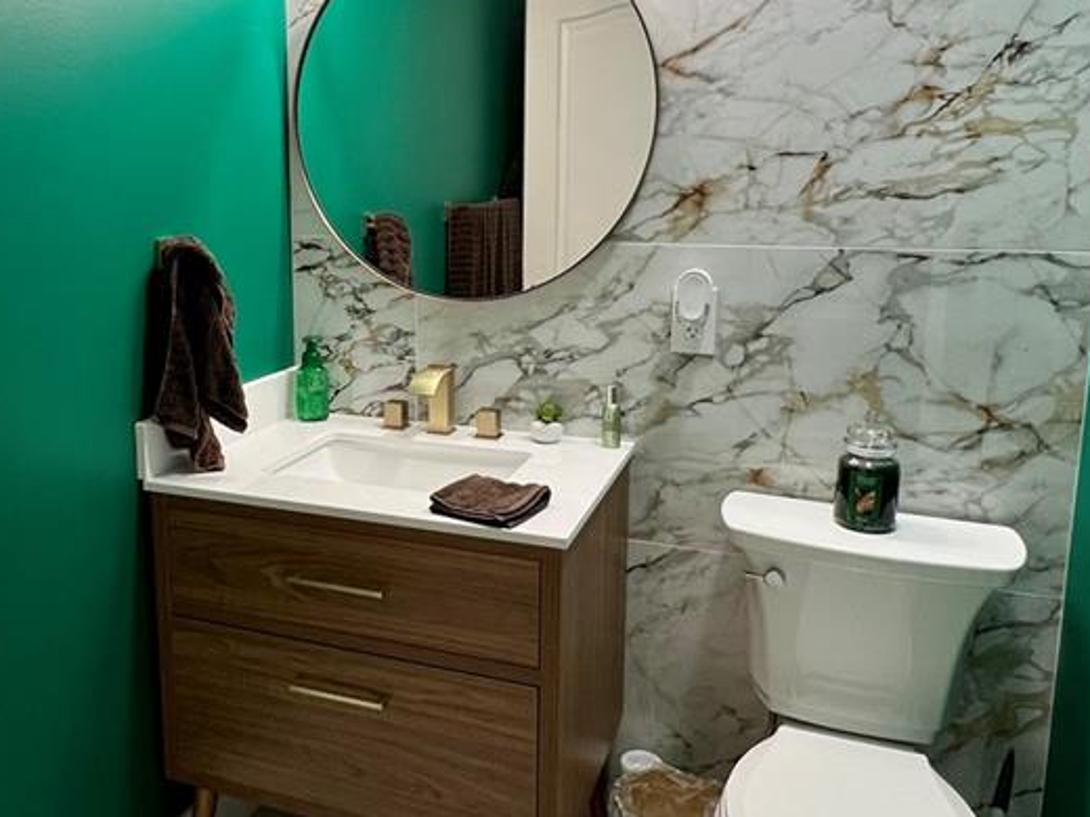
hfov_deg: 58.9
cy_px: 335
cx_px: 382
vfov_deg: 46.6
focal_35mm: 30
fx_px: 945
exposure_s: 1/60
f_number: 1.8
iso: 125
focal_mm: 1.57
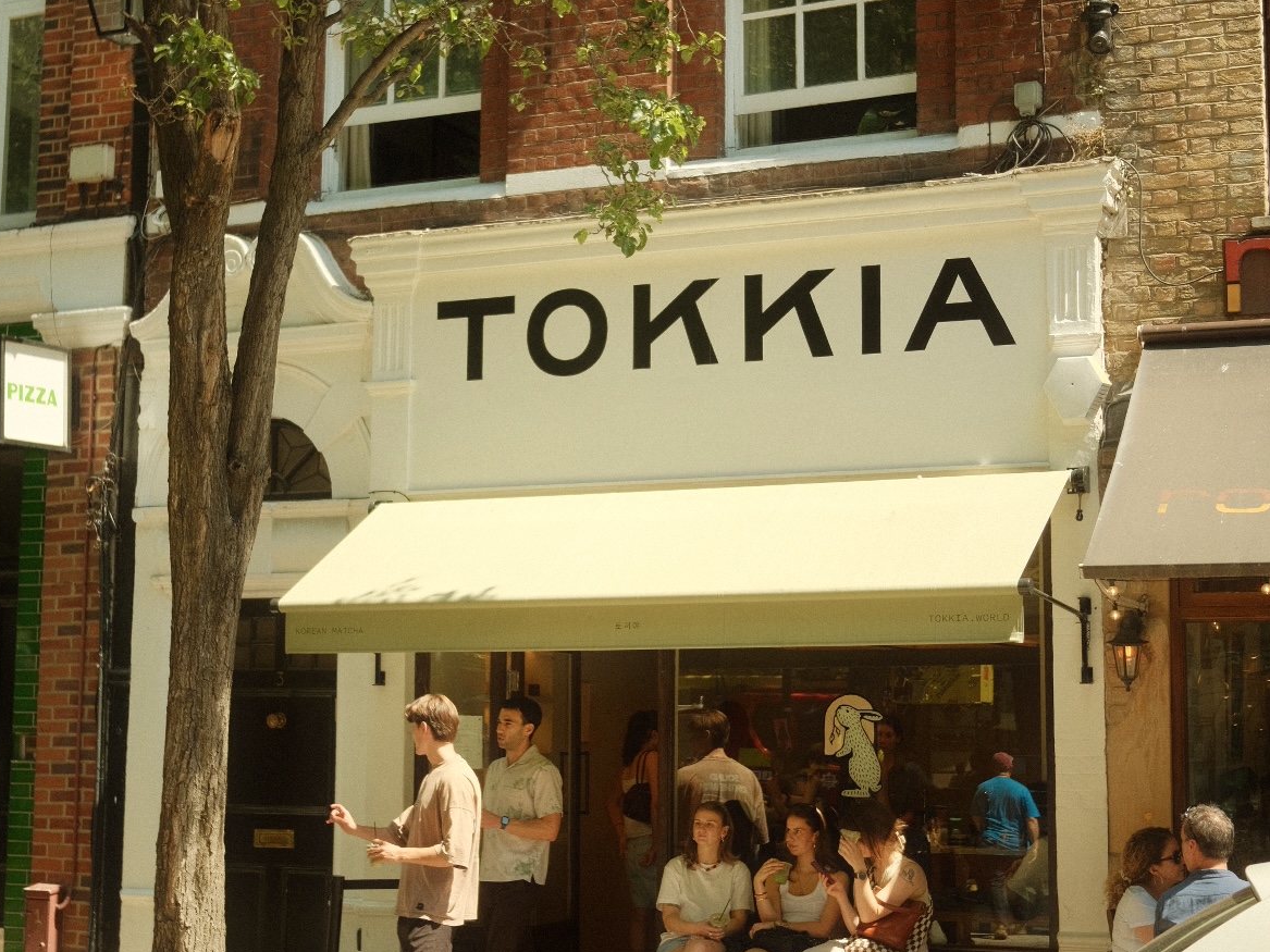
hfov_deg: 32.2
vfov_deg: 24.4
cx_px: 628
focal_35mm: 60
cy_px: 443
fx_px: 2201
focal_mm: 27
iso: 640
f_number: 2.8
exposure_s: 1/2400
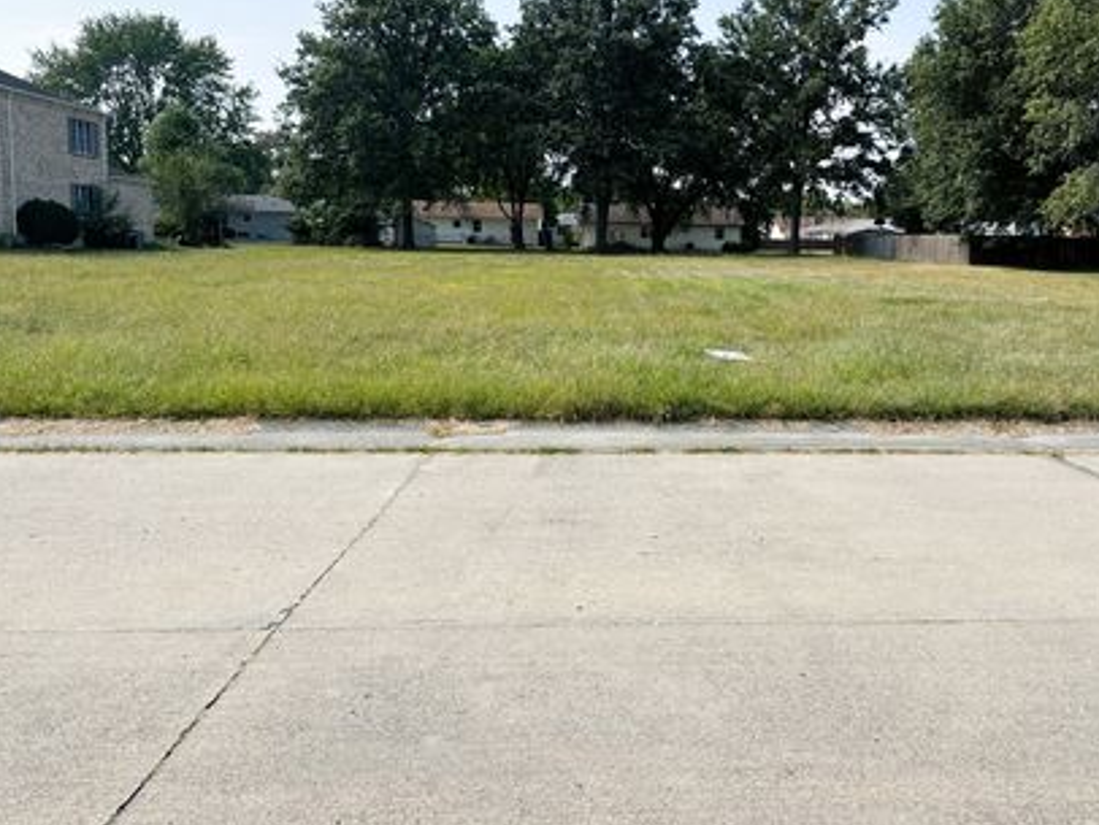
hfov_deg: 56.3
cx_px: 663
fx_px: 1017
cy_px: 358
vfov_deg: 44.1
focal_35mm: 32
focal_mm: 5.96
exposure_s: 1/2639
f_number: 1.6
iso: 50
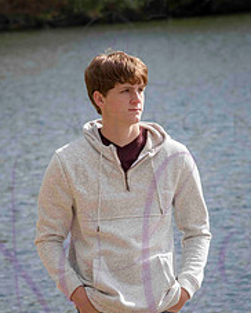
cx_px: 114
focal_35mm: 372
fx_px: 3450
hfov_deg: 4.2
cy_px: 172
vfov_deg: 5.2
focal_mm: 200
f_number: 10
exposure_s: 1/640
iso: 800
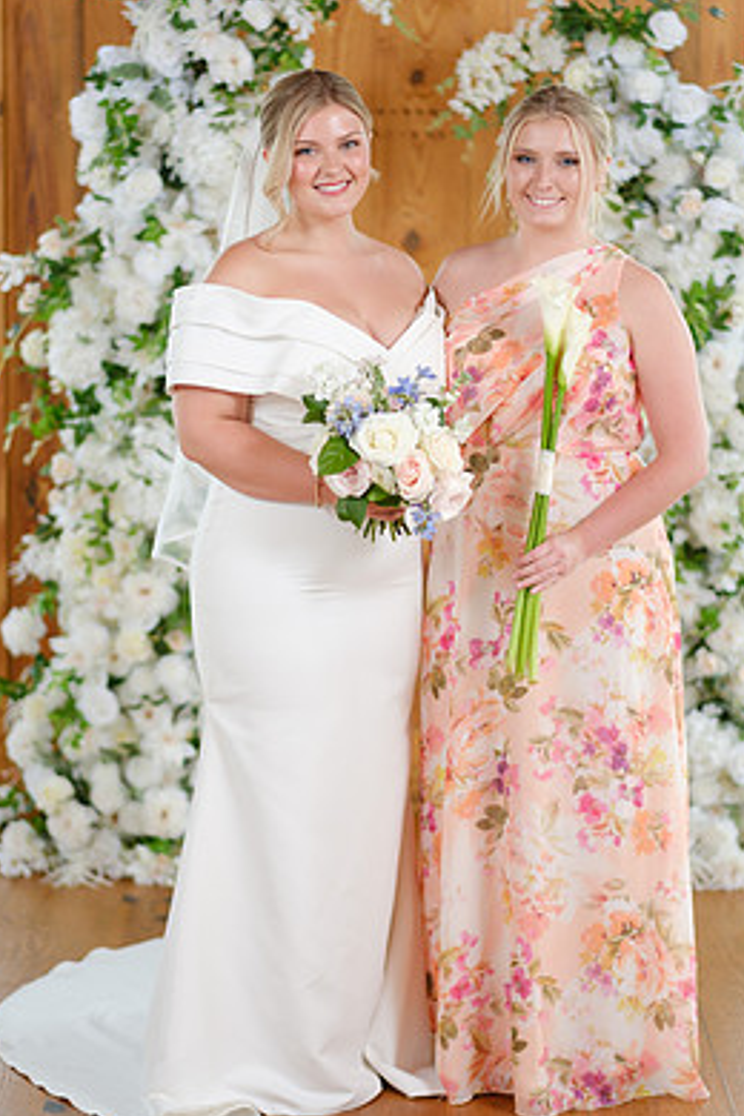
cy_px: 515
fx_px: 3007
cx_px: 386
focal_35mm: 97
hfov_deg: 14.1
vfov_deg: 21.0
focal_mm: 56
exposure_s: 1/250
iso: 125
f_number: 1.4
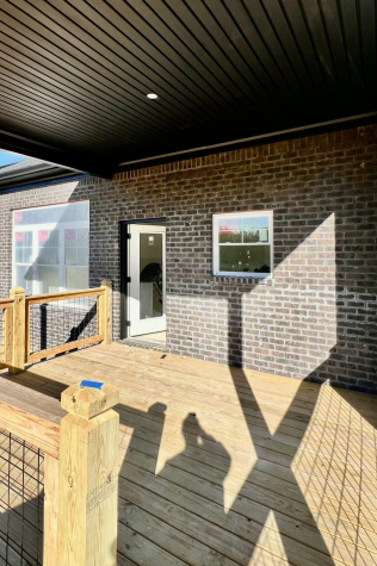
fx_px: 299
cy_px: 248
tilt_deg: +0.0
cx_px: 169
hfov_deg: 64.3
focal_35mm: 19
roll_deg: +0.1
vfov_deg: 86.5
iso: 32
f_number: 1.8
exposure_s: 1/881
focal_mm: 1.57
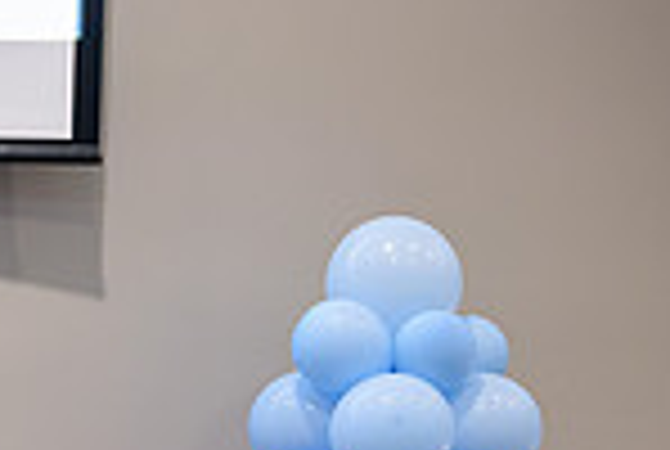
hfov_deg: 7.3
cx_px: -567
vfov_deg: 5.0
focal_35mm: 272
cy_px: 596
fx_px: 5072
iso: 1000
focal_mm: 70
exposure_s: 1/160
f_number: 2.8
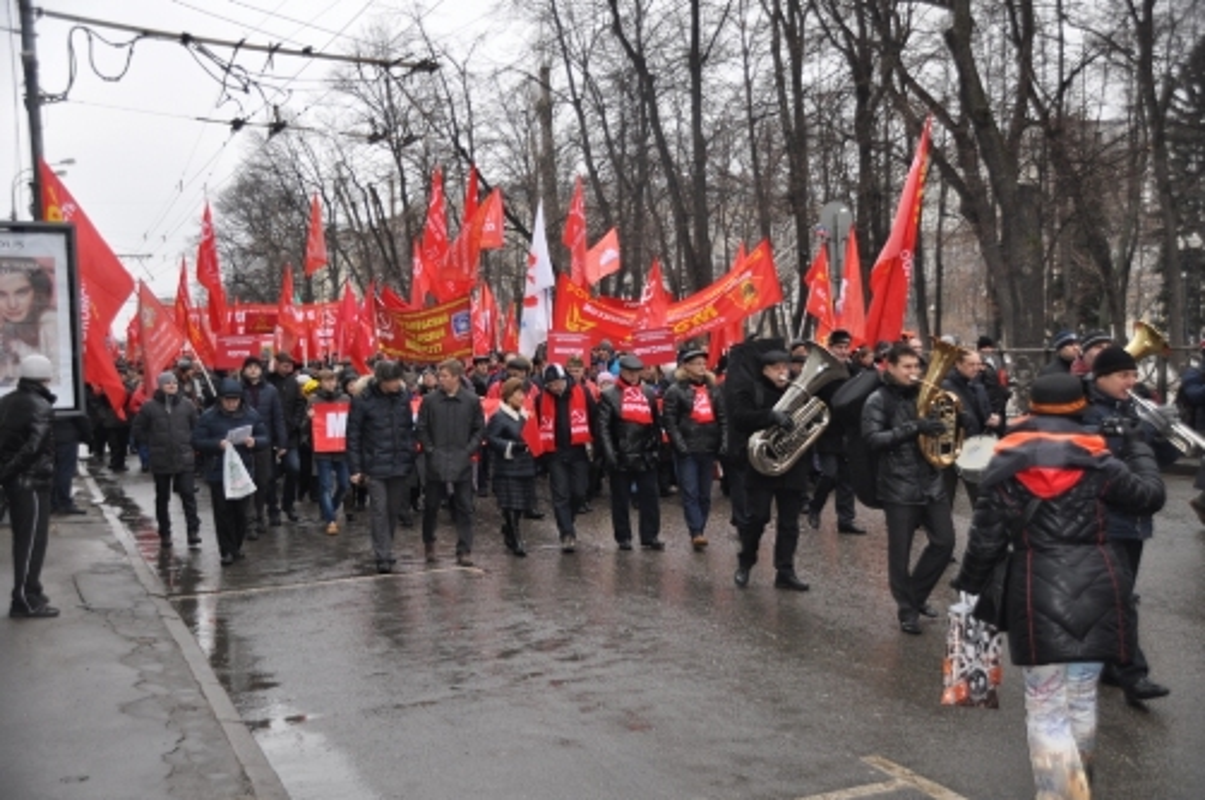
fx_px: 1303
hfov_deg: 49.6
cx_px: 602
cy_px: 400
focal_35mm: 39
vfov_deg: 34.1
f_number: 3.8
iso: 250
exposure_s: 1/200
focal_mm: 26
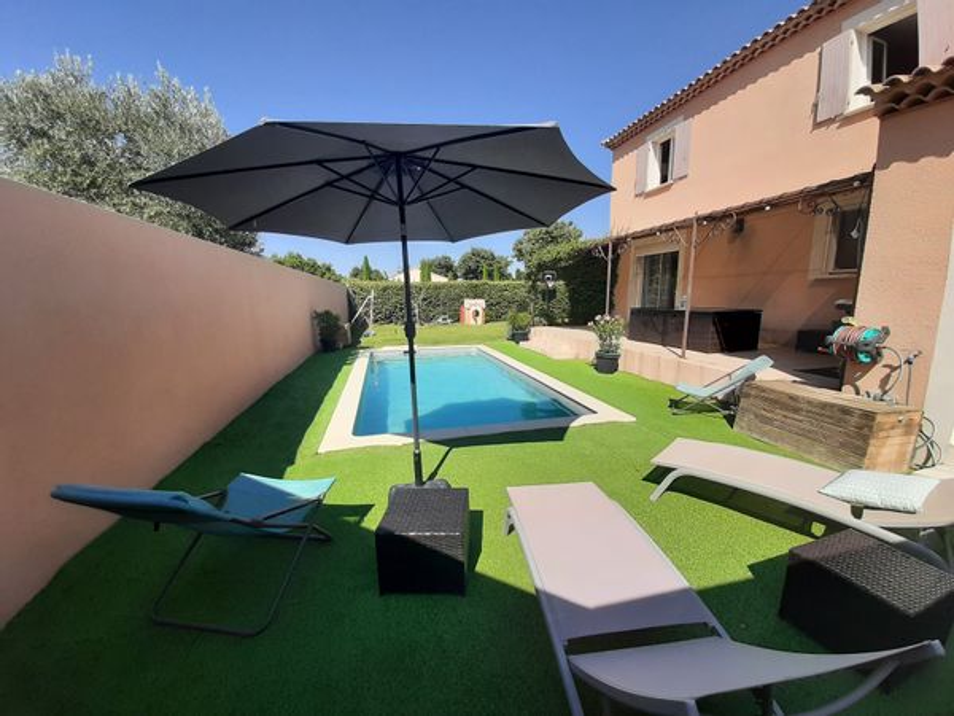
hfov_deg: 106.2
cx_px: 477
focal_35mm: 13
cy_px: 358
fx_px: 358
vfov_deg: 89.9
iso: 40
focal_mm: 1.42
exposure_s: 1/895
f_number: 2.2
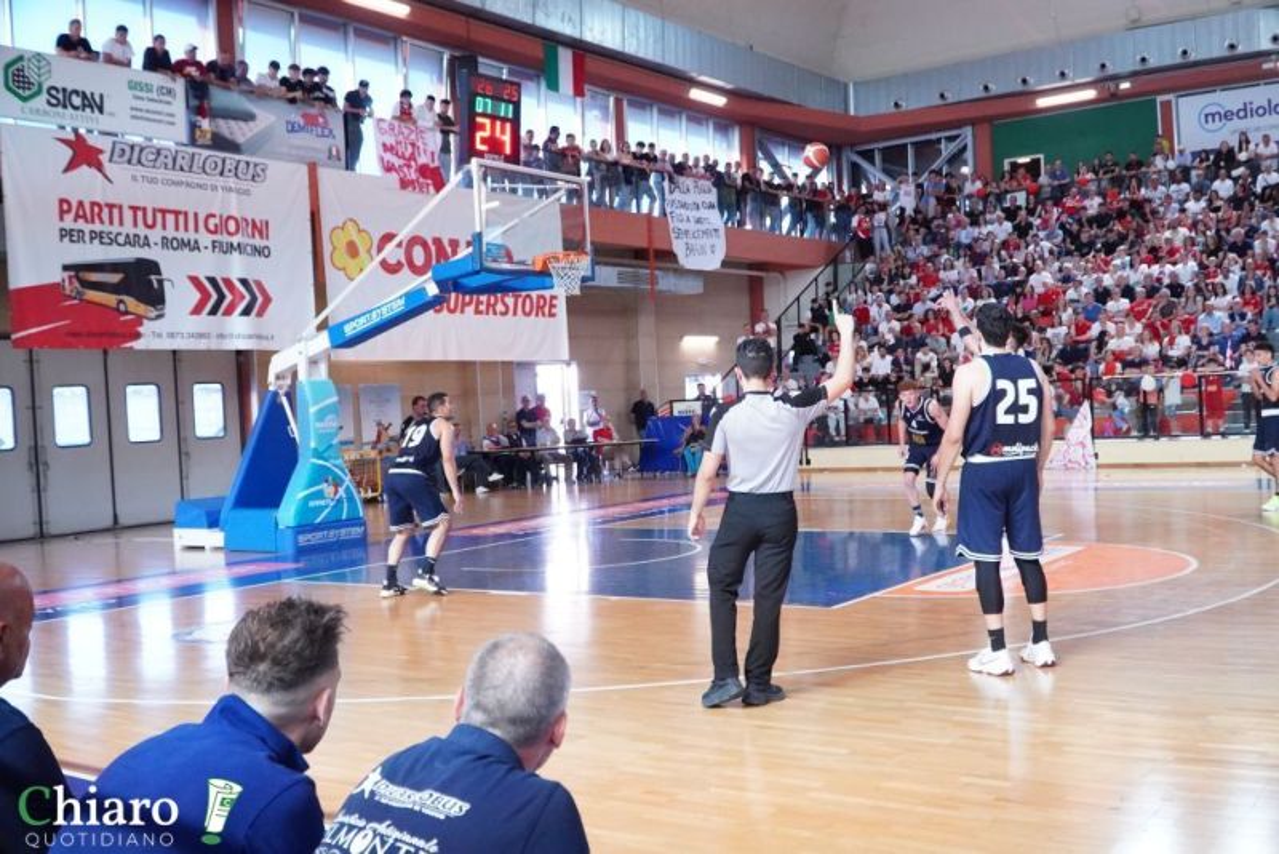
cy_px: 427
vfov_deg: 38.4
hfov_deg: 55.1
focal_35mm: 34
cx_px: 640
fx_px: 1226
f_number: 4
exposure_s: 1/640
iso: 5000
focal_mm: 23
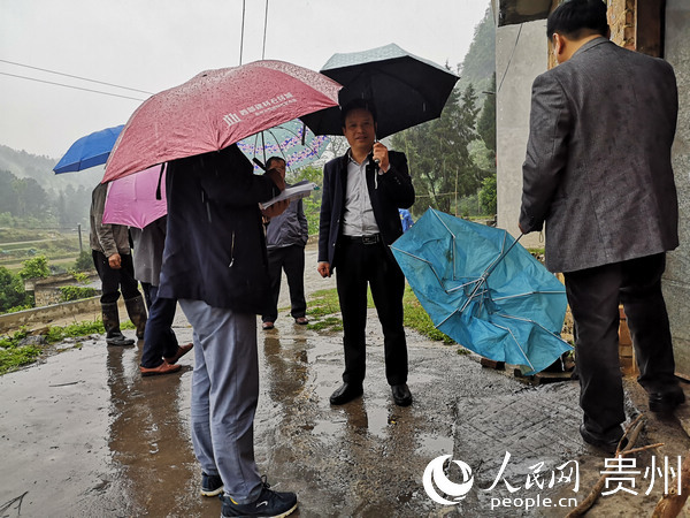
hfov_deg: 65.3
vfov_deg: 51.4
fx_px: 538
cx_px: 345
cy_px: 259
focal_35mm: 27
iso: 50
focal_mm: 3.95
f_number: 1.8
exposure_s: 1/173
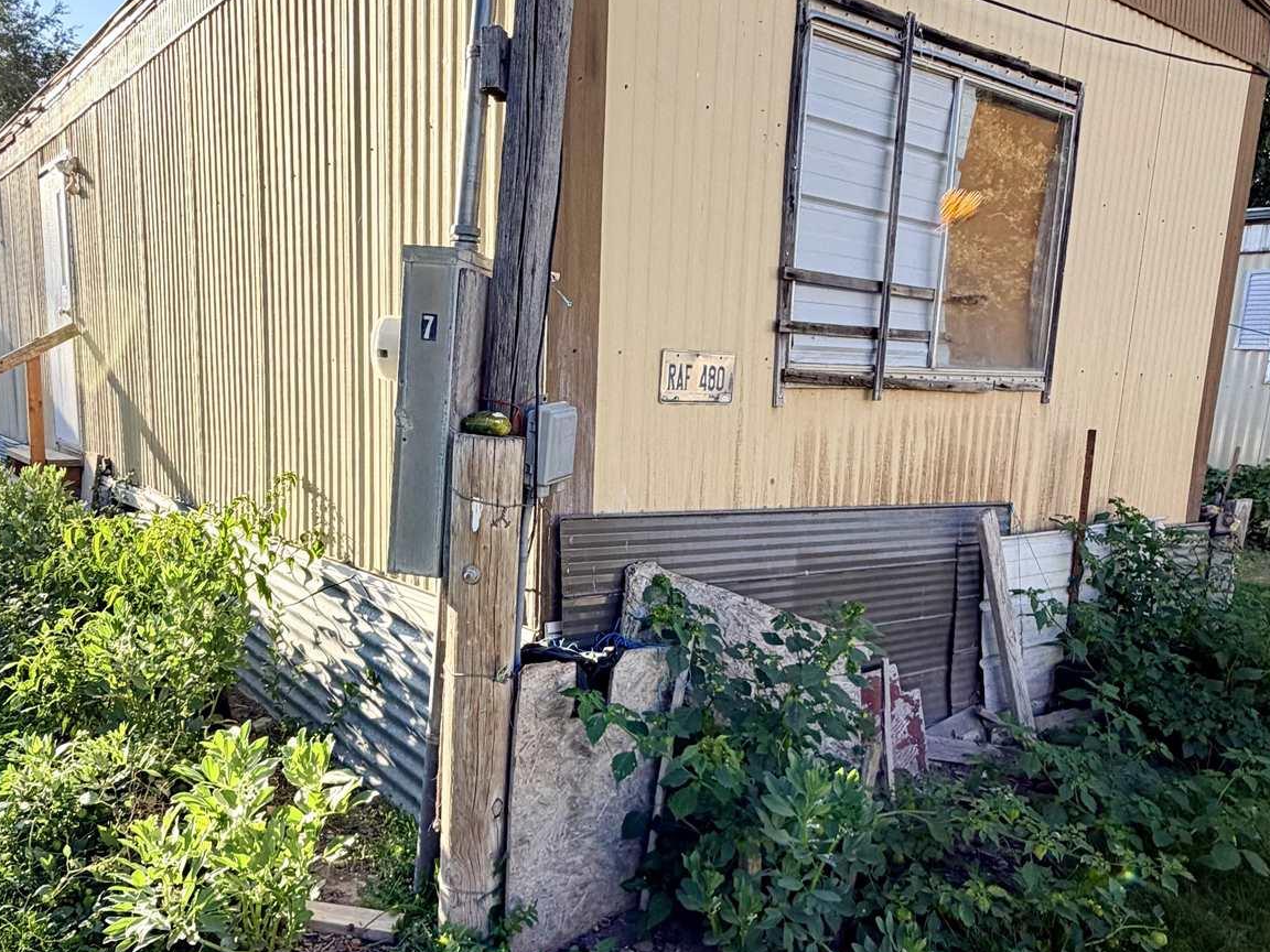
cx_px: 538
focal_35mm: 28
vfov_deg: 49.4
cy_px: 576
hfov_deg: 63.1
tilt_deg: -11.2
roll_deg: -3.0
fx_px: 1027
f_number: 2.2
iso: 40
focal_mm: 2.22
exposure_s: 1/574
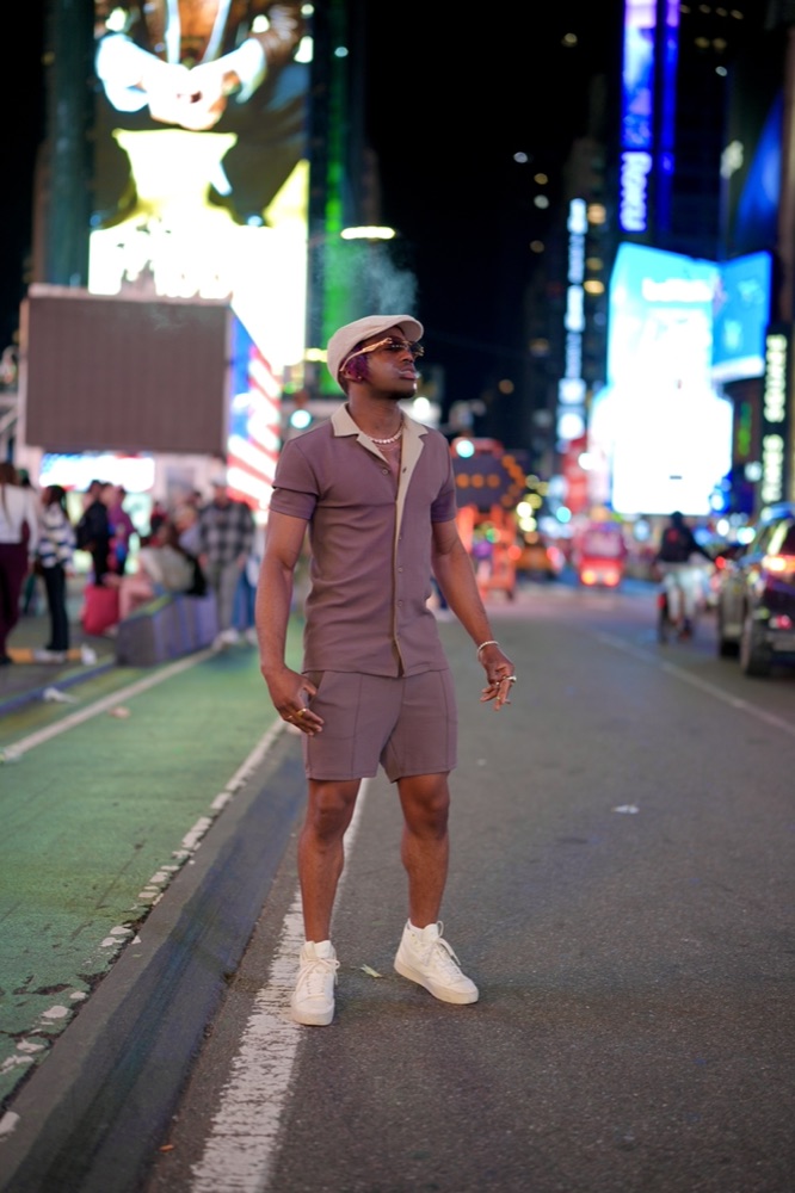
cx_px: 398
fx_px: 1657
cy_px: 596
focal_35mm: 50
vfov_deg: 39.6
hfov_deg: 27.0
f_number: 1.2
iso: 250
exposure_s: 1/250
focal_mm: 50
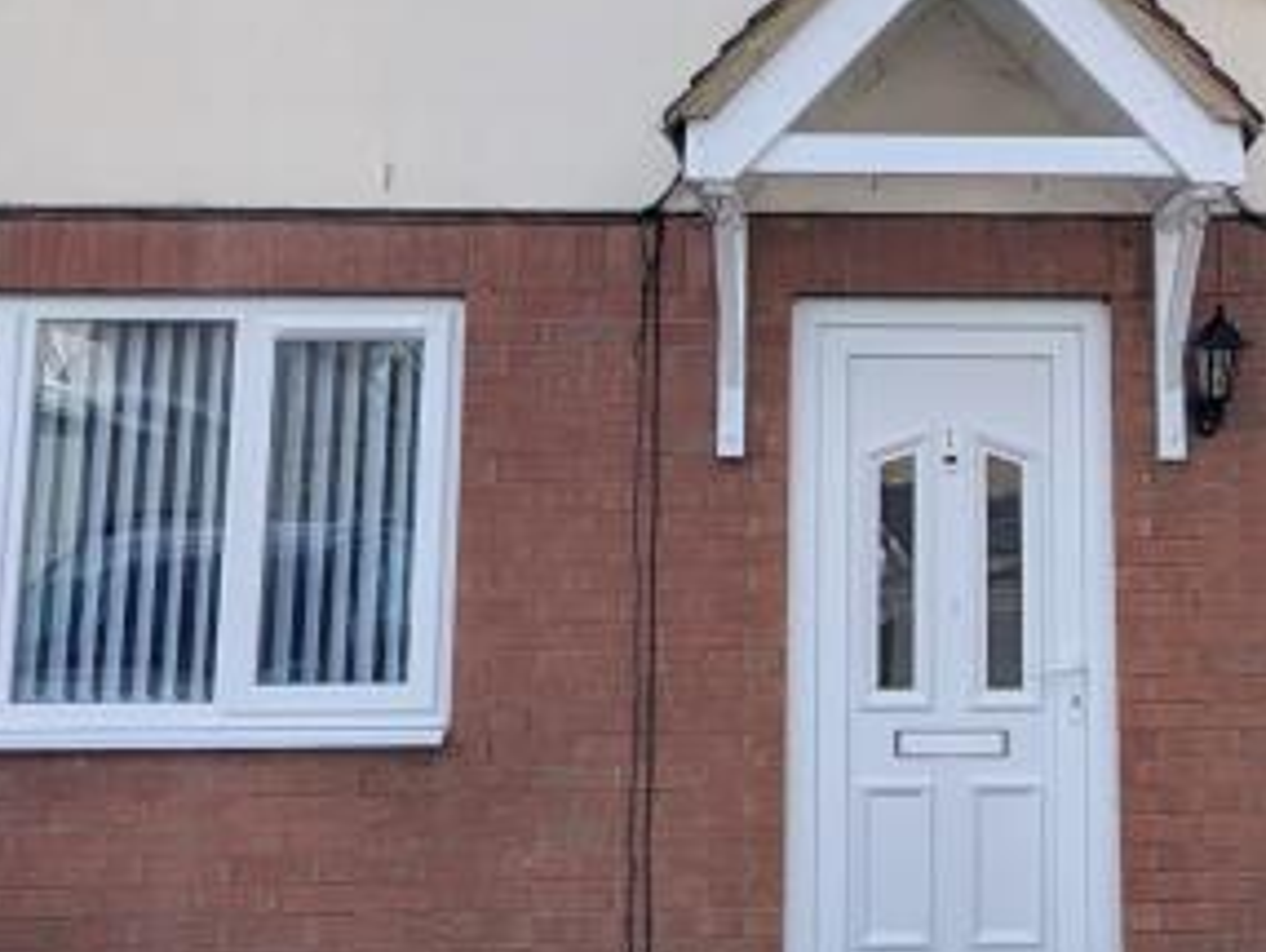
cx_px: 956
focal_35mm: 43
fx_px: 1574
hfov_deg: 42.4
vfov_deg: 33.2
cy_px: 277
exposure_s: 1/7299
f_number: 1.7
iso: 53
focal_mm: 2.02
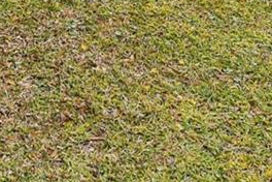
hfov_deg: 21.4
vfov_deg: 11.6
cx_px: -19
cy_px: -290
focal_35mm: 91
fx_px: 688
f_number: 7.1
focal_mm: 10
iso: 100
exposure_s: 1/160
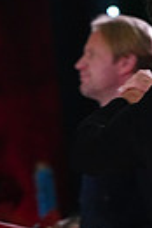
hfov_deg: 1.6
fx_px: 5321
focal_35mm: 838
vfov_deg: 2.5
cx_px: 317
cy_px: 312
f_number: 5
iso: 6400
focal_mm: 189
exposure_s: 1/400
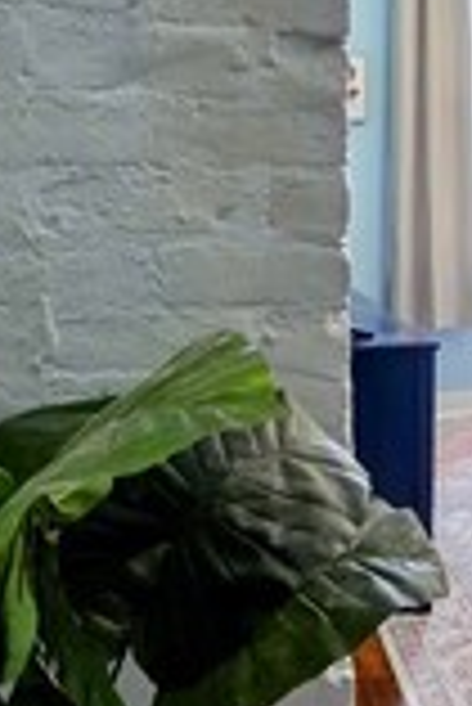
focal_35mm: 43
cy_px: 306
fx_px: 844
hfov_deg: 29.0
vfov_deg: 45.3
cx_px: 488
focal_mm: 1.7
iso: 250
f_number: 2.2
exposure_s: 1/60
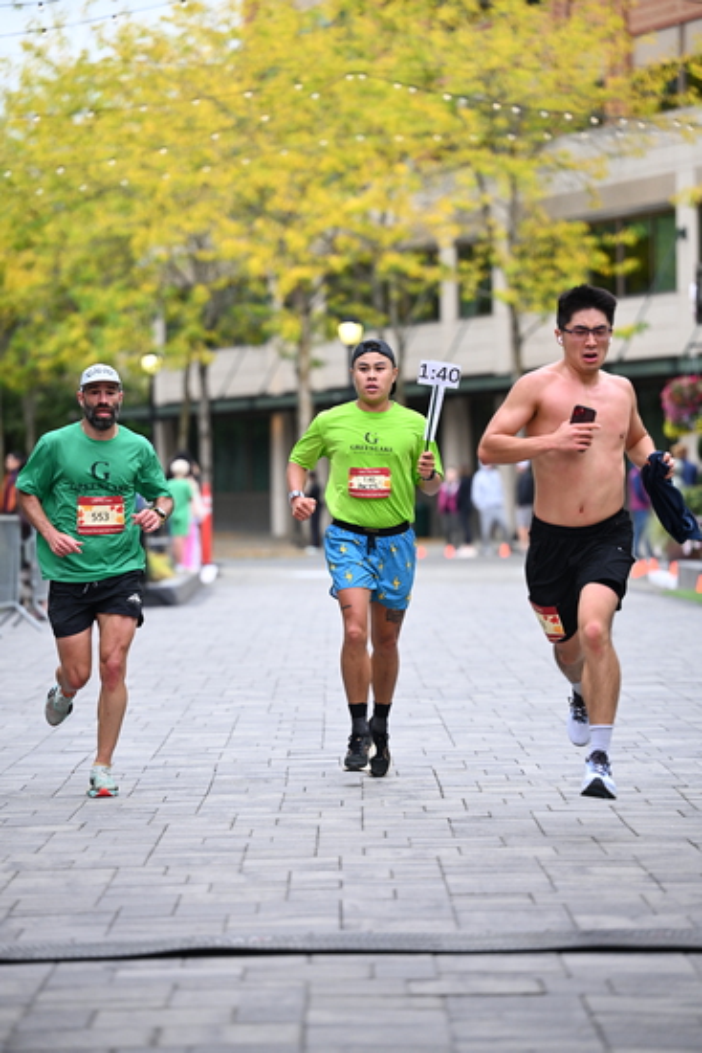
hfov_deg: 10.2
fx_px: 3946
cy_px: 526
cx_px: 351
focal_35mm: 135
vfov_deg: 15.2
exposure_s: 1/1600
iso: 1000
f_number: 2.8
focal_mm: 135
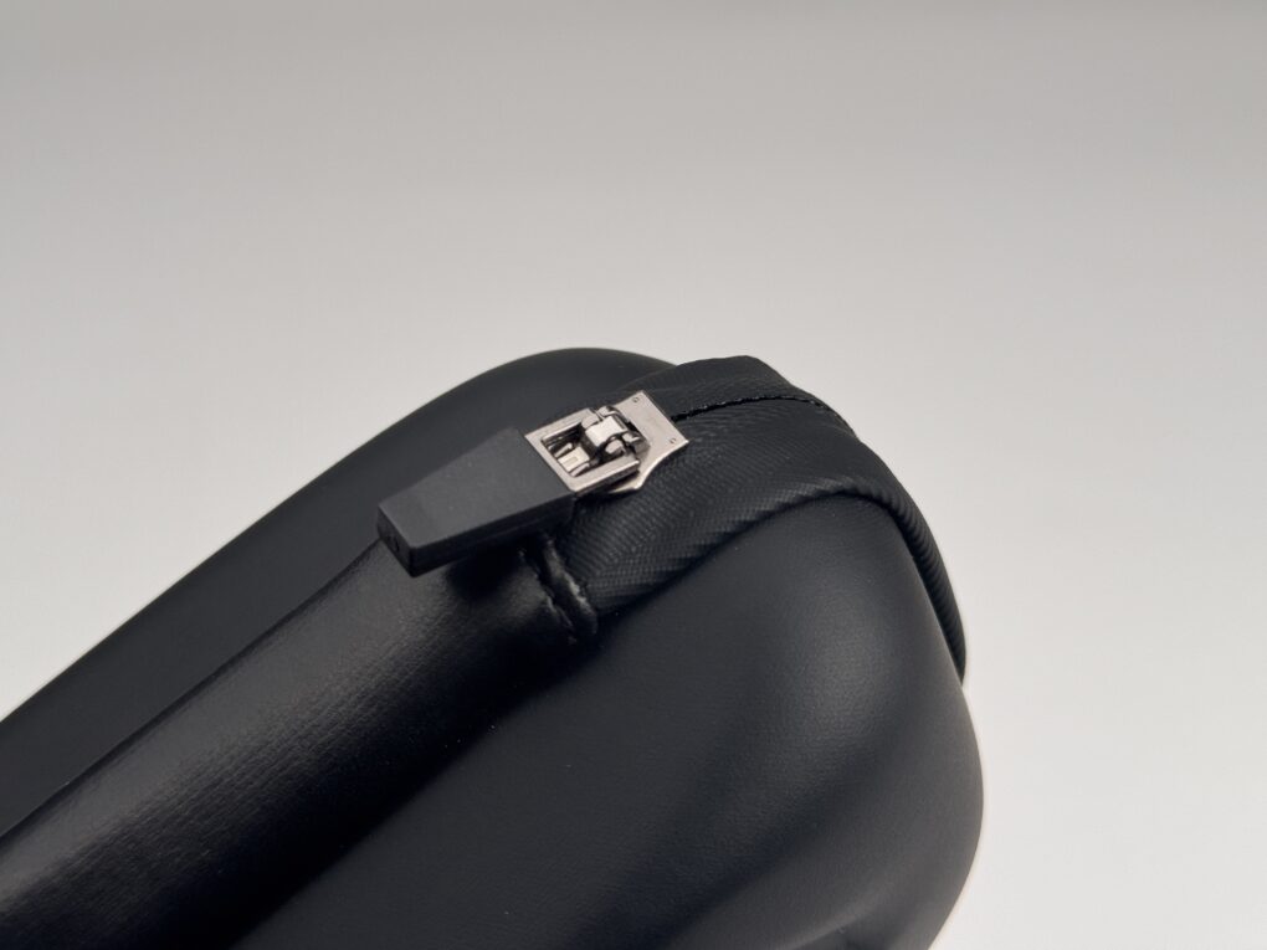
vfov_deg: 30.3
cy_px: 475
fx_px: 1757
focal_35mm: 48
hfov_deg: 39.7
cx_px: 634
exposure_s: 1/1133
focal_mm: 6.76
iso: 64
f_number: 1.78
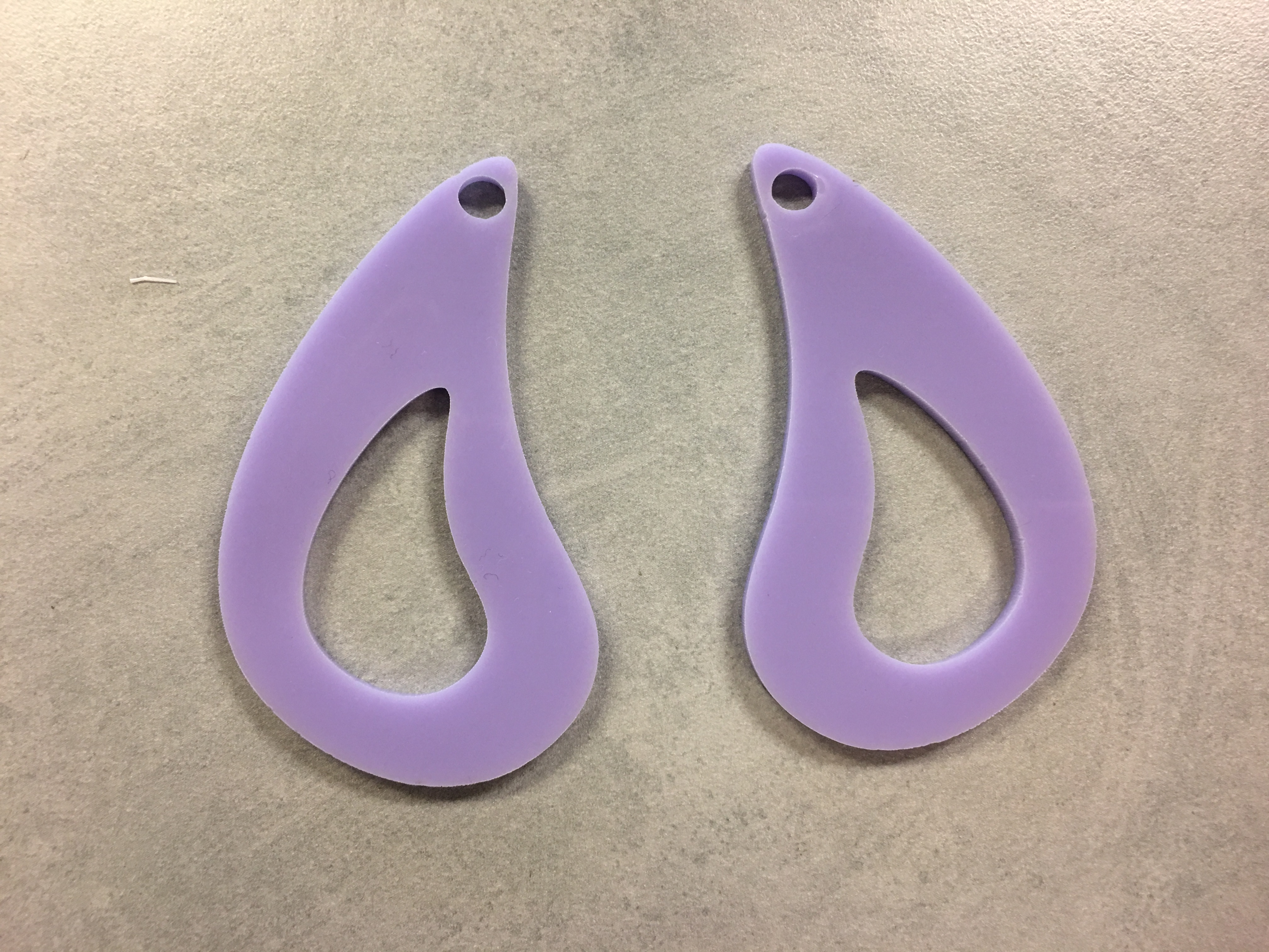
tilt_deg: -85.0
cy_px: 476
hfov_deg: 61.7
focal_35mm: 29
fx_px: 1063
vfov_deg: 48.2
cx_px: 634
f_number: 2.2
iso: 40
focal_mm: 4.15
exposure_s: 1/15
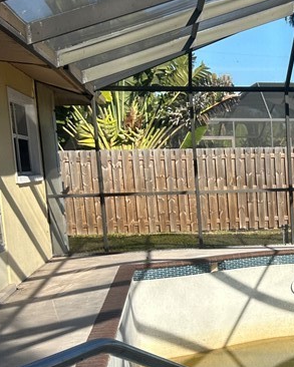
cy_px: 305
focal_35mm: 71
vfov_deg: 26.2
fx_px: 772
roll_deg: +1.6
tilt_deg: -14.5
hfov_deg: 20.0
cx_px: 369
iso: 50
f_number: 1.5
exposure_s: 1/1377
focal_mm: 5.7
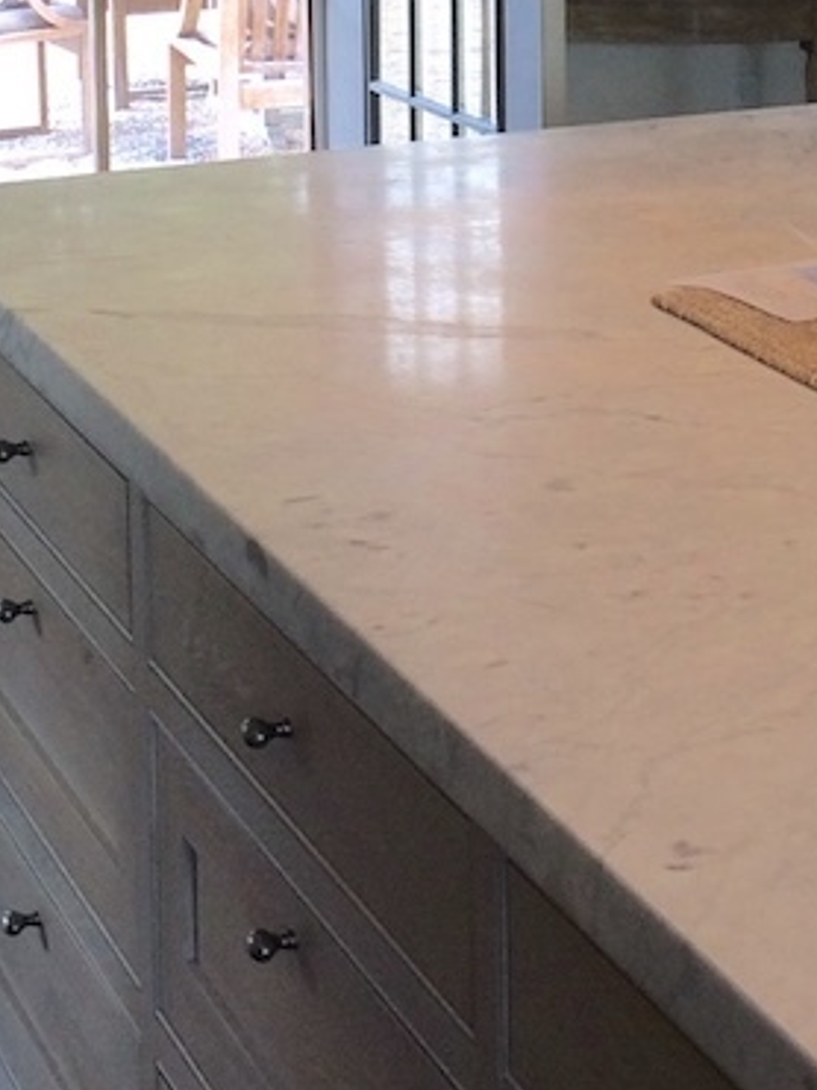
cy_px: -156
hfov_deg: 14.7
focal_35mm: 100
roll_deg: +1.0
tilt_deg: -5.0
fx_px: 3149
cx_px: 602
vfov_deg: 18.8
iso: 50
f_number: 2.2
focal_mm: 4.15
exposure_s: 1/60
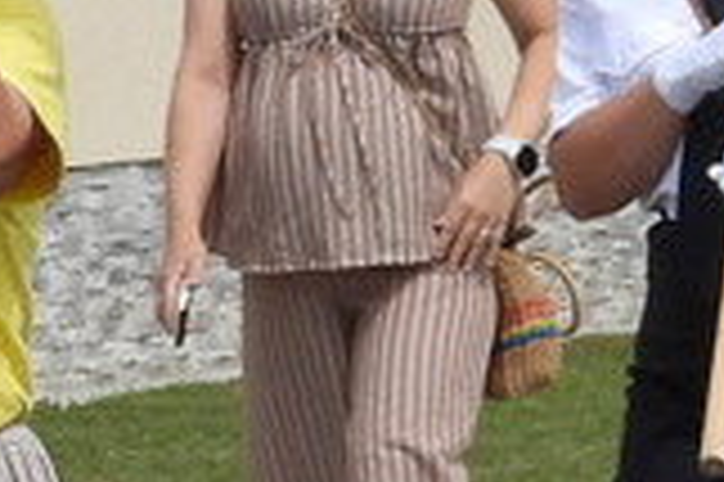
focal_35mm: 813
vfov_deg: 1.7
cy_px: 149
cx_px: -180
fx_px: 16333
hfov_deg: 2.5
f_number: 4
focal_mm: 18.9
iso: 100
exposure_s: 1/1000
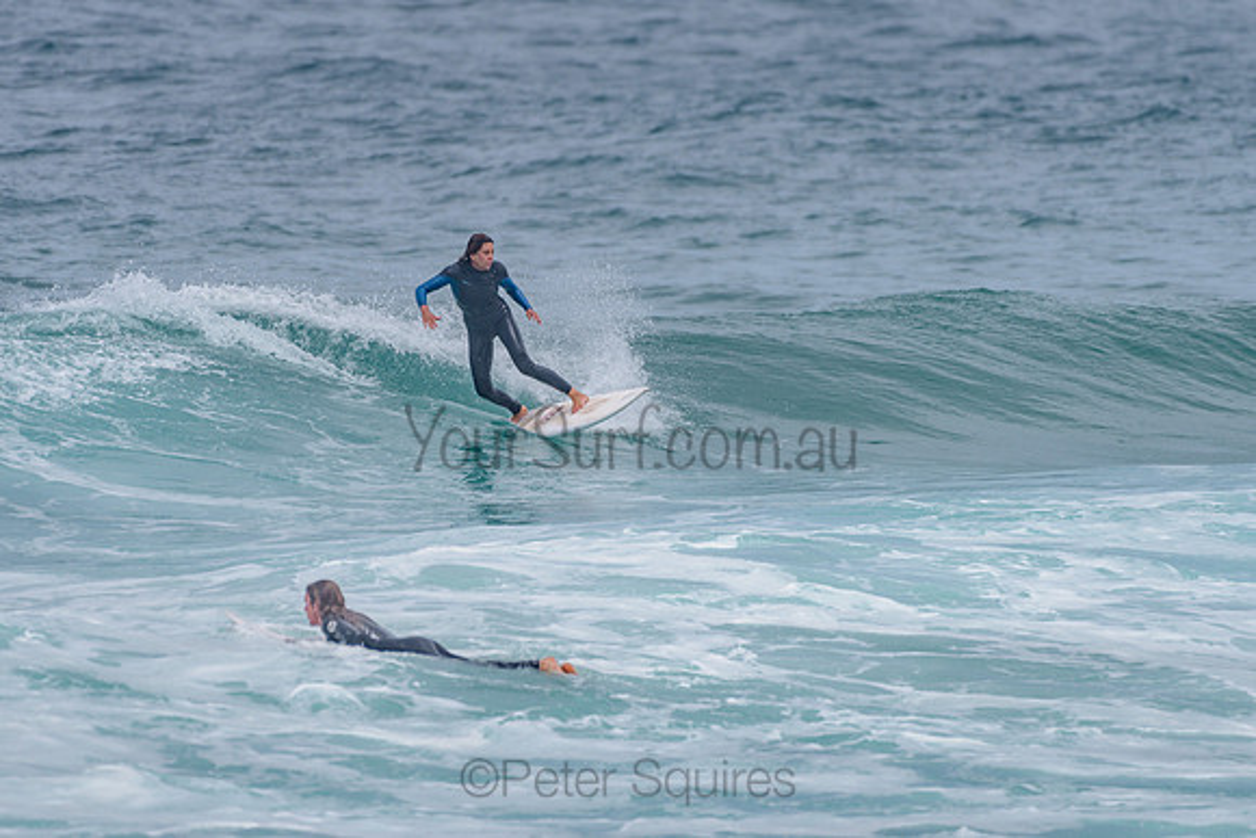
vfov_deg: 2.2
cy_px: 347
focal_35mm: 613
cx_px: 640
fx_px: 21383
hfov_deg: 3.4
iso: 110
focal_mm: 500
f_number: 5.6
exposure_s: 1/2000
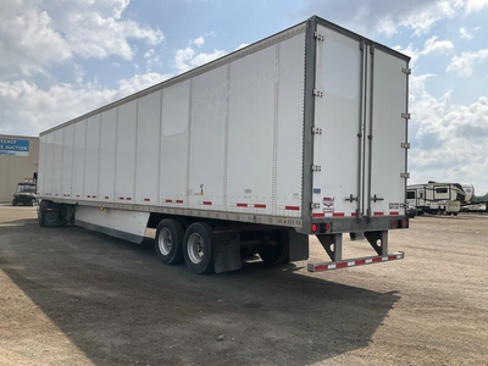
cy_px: 183
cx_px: 244
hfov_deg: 61.7
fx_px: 409
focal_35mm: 29
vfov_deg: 48.2
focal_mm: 3
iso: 25
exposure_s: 1/2801
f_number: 1.8
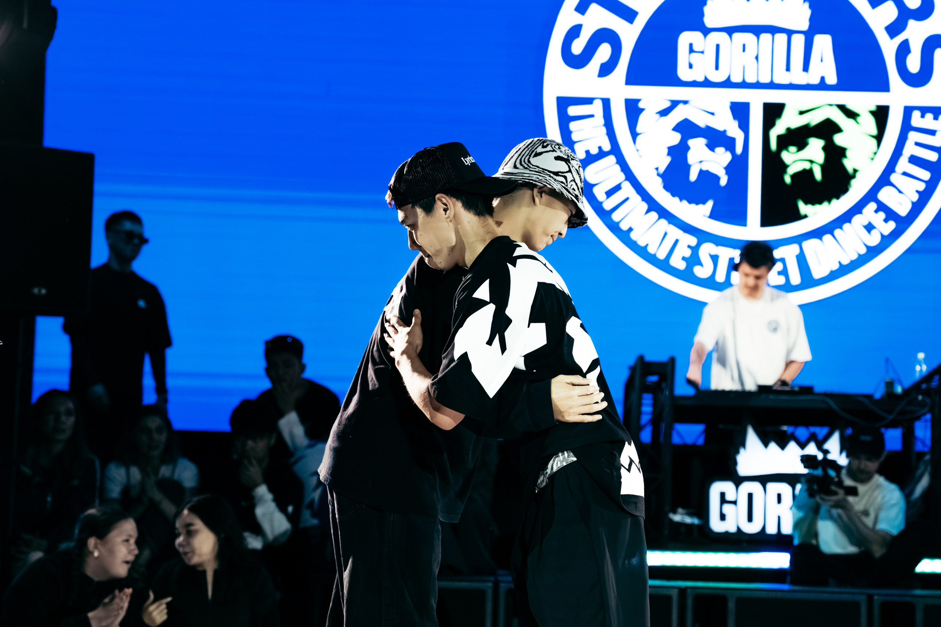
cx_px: 521
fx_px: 2022
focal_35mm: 77
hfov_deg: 26.2
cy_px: 347
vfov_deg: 17.6
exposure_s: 1/1000
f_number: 2.8
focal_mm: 64
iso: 3200
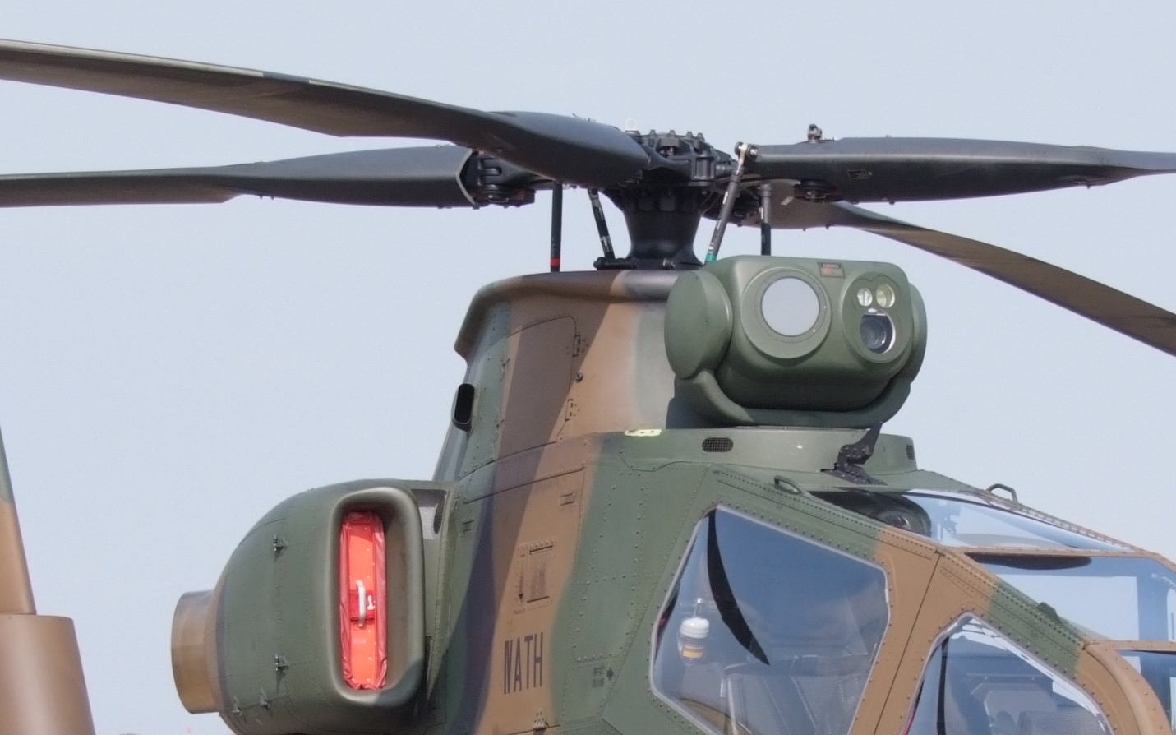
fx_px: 5384
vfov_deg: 7.8
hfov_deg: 12.5
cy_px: 761
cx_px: 605
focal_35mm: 168
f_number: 10
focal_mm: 52
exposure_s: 1/350
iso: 500
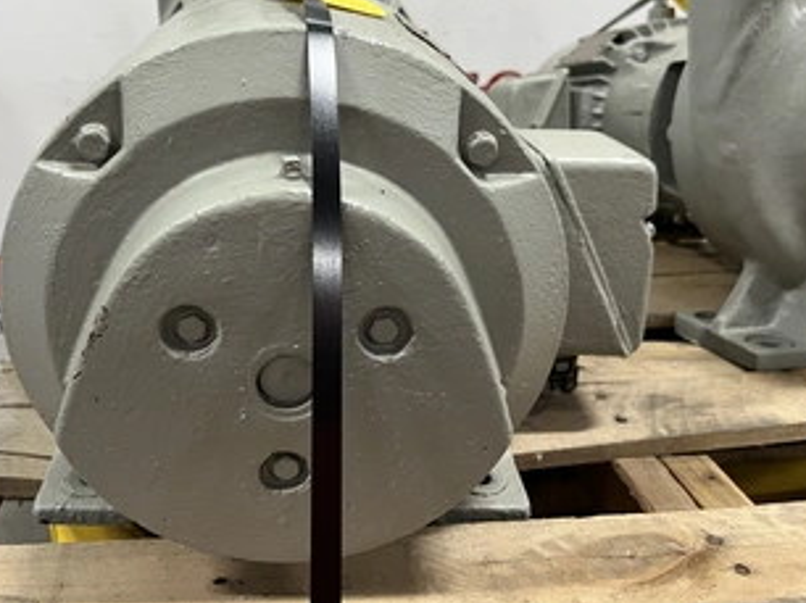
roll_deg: +0.9
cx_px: 319
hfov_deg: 53.6
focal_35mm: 34
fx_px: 791
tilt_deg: -15.0
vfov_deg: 41.4
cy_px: 216
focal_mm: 5.7
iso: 200
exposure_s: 1/60
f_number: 1.5
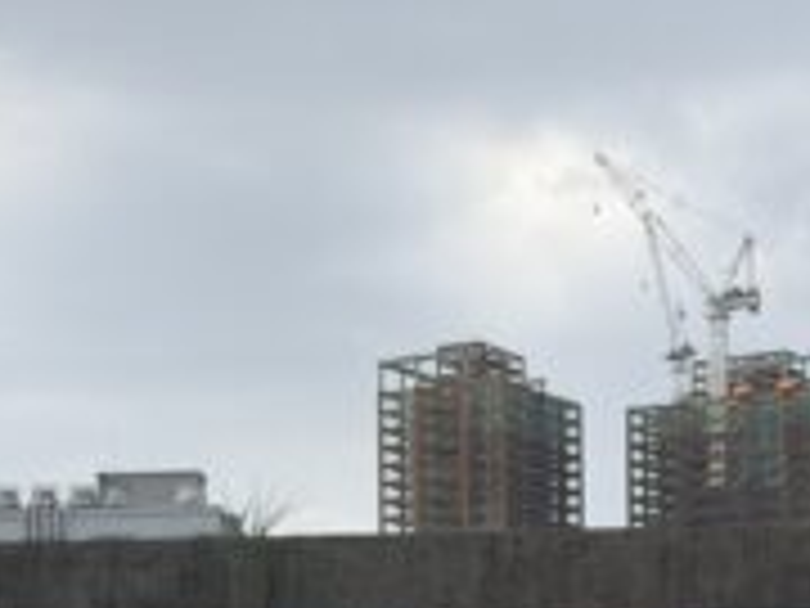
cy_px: 761
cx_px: 342
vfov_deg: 11.3
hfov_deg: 15.4
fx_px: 2995
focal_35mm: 128
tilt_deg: +3.9
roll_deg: +0.9
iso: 64
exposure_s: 1/1575
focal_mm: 6.76
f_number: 1.78
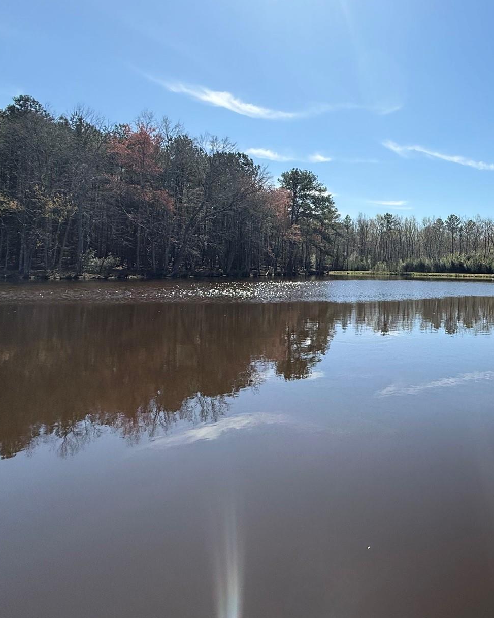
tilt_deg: +2.2
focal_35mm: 23
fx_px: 420
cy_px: 257
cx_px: 447
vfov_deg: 72.1
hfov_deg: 53.1
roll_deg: -1.3
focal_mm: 2.22
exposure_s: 1/2841
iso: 50
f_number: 2.2
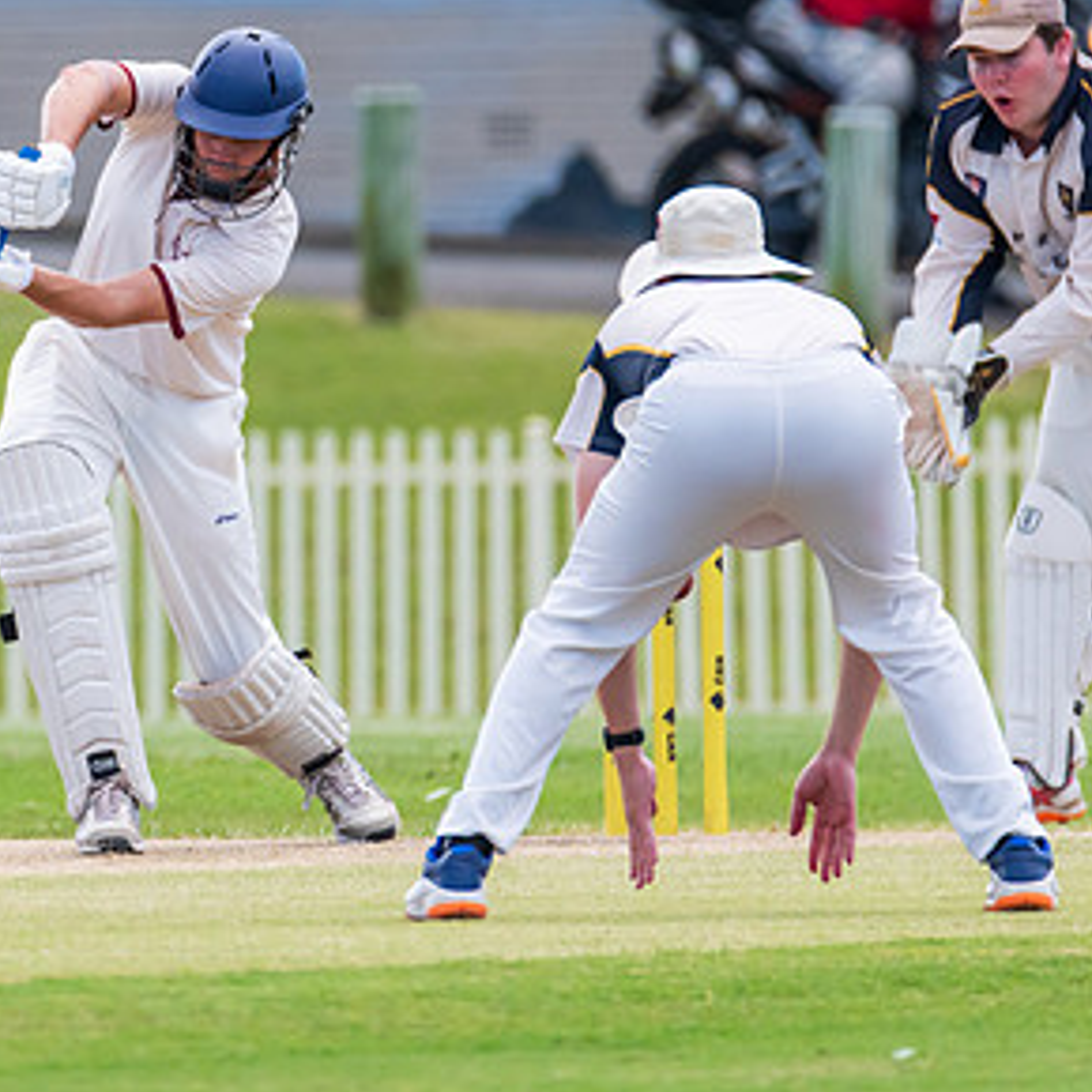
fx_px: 49217
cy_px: 234
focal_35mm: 1379
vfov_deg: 1.3
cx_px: 124
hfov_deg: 1.3
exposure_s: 1/1250
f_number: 6.3
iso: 640
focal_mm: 600
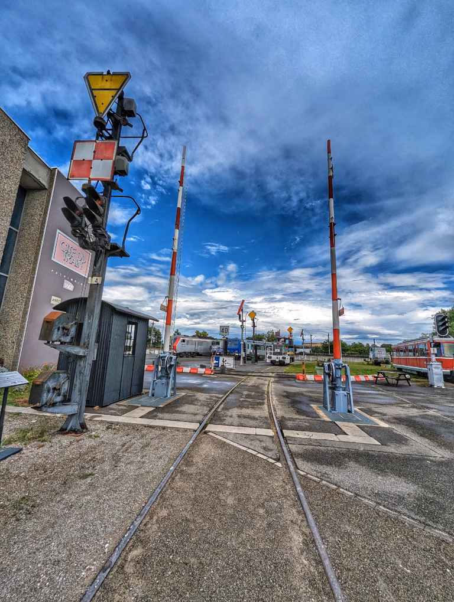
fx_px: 227
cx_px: 227
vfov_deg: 106.1
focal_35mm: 13
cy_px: 301
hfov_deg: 90.1
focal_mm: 1.95
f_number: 2.2
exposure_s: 1/1754
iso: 48
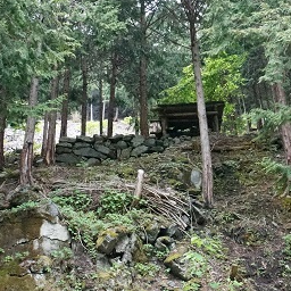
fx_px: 409
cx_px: 194
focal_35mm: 43
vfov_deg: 39.2
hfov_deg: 38.7
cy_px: 152
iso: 12800
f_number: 9
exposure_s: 1/1250
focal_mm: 18
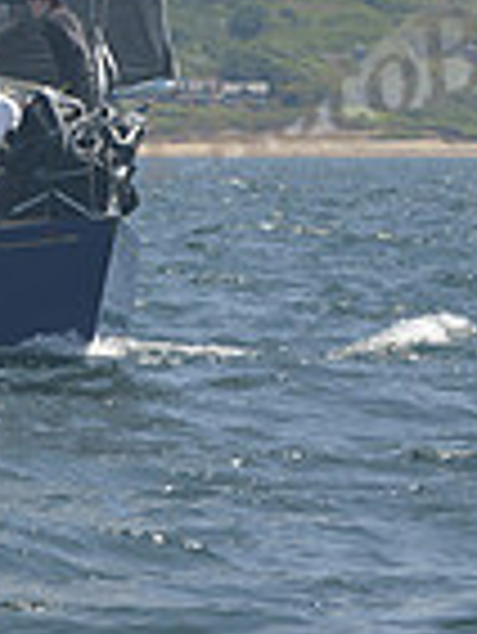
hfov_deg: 1.9
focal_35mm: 791
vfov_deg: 2.5
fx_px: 14511
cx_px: -97
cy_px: -562
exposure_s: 1/800
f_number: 9
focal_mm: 200
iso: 280
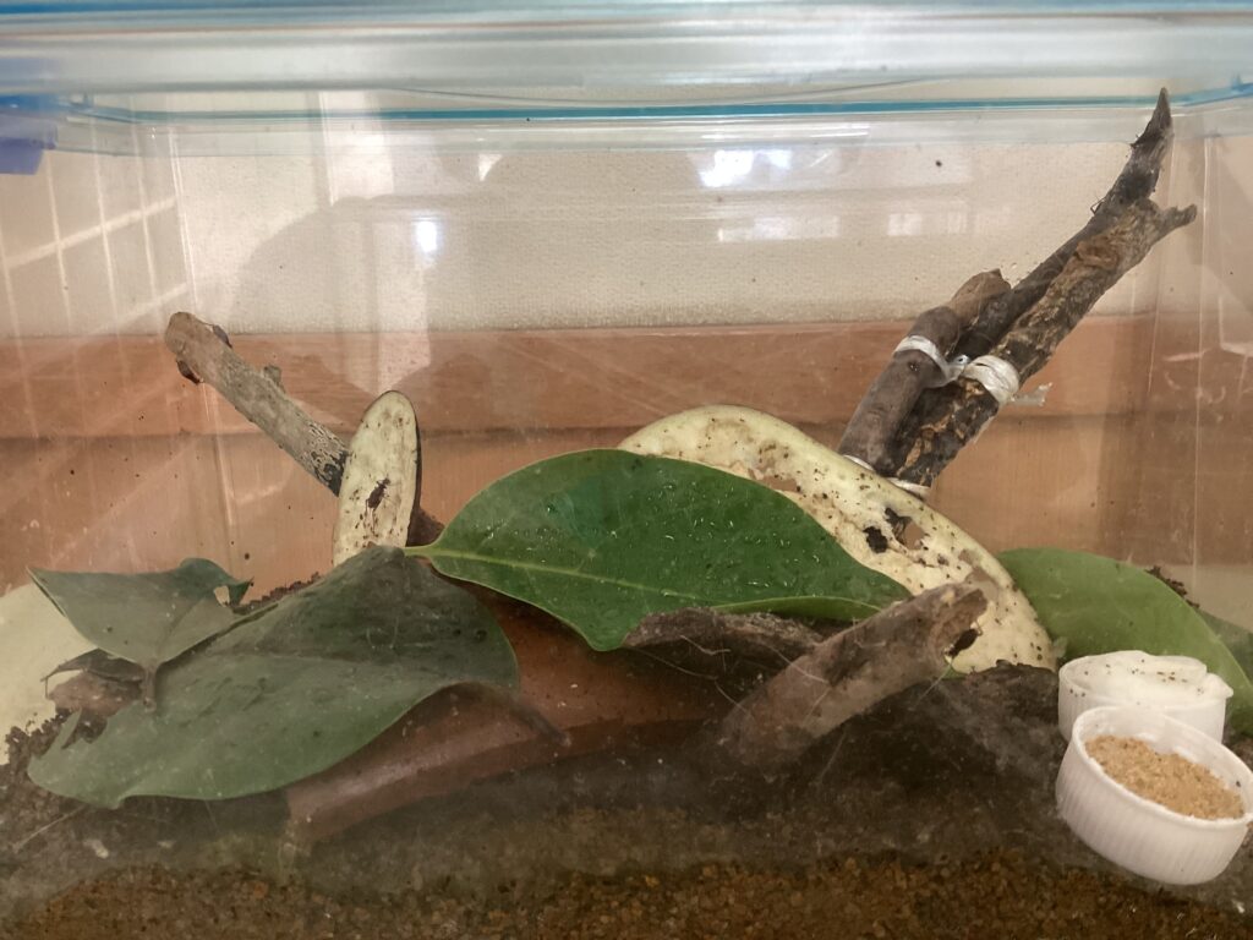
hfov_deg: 58.4
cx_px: 626
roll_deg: +0.7
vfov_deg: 45.4
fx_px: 1122
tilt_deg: -14.4
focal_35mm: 31
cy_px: 470
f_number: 2.4
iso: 200
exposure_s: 1/60
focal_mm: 3.3
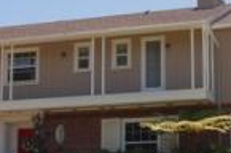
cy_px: 70
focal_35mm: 112
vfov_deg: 12.2
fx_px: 717
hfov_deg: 18.3
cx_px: 130
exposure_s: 1/500
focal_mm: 24
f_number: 7.1
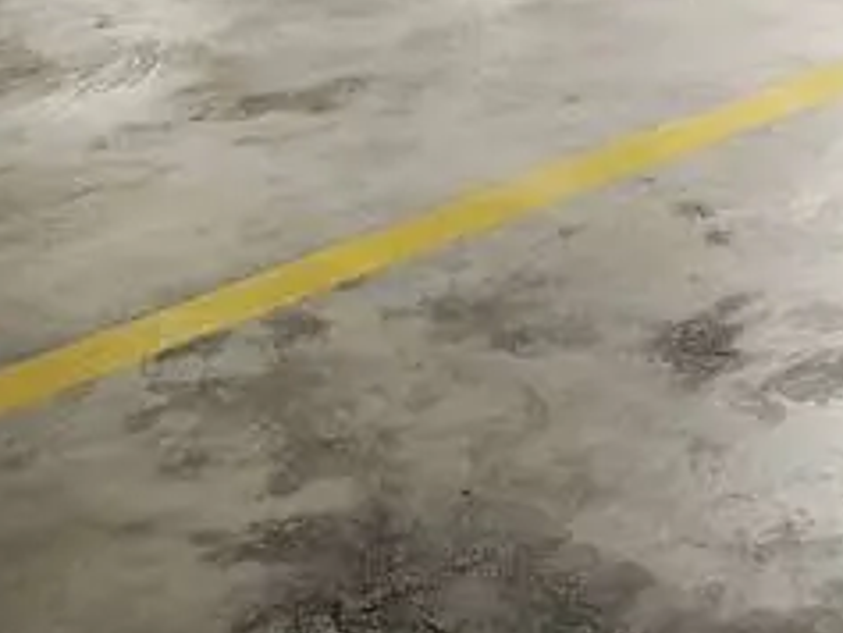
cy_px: 117
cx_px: 1341
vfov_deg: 15.2
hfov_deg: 17.7
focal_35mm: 97
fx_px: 2363
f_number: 1.65
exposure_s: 1/20
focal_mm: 6.18
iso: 4000
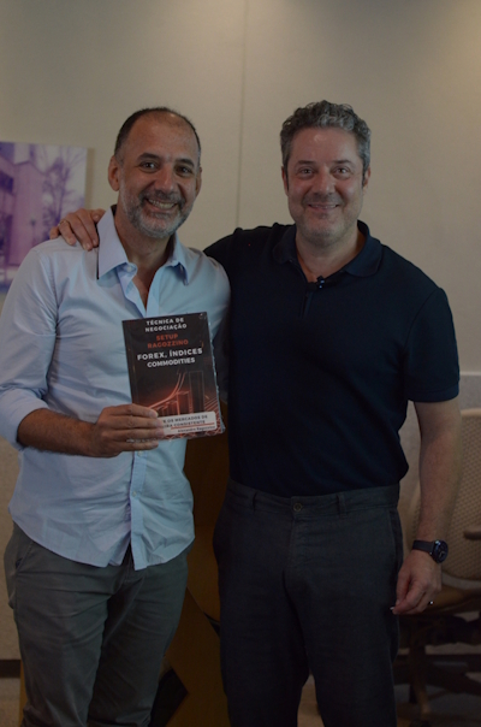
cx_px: 240
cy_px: 364
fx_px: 1510
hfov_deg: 18.1
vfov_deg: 27.0
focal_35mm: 75
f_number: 3.2
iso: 1250
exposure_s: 1/100
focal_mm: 50
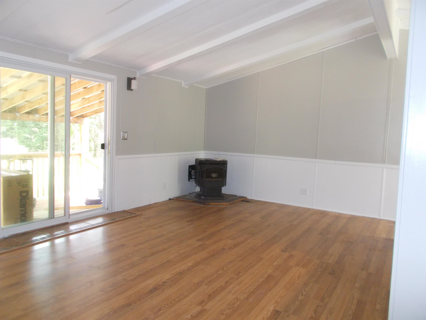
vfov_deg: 53.1
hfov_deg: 67.3
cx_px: 213
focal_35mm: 26
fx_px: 320
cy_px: 160
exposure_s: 1/25
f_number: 3.2
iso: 320
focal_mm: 4.6
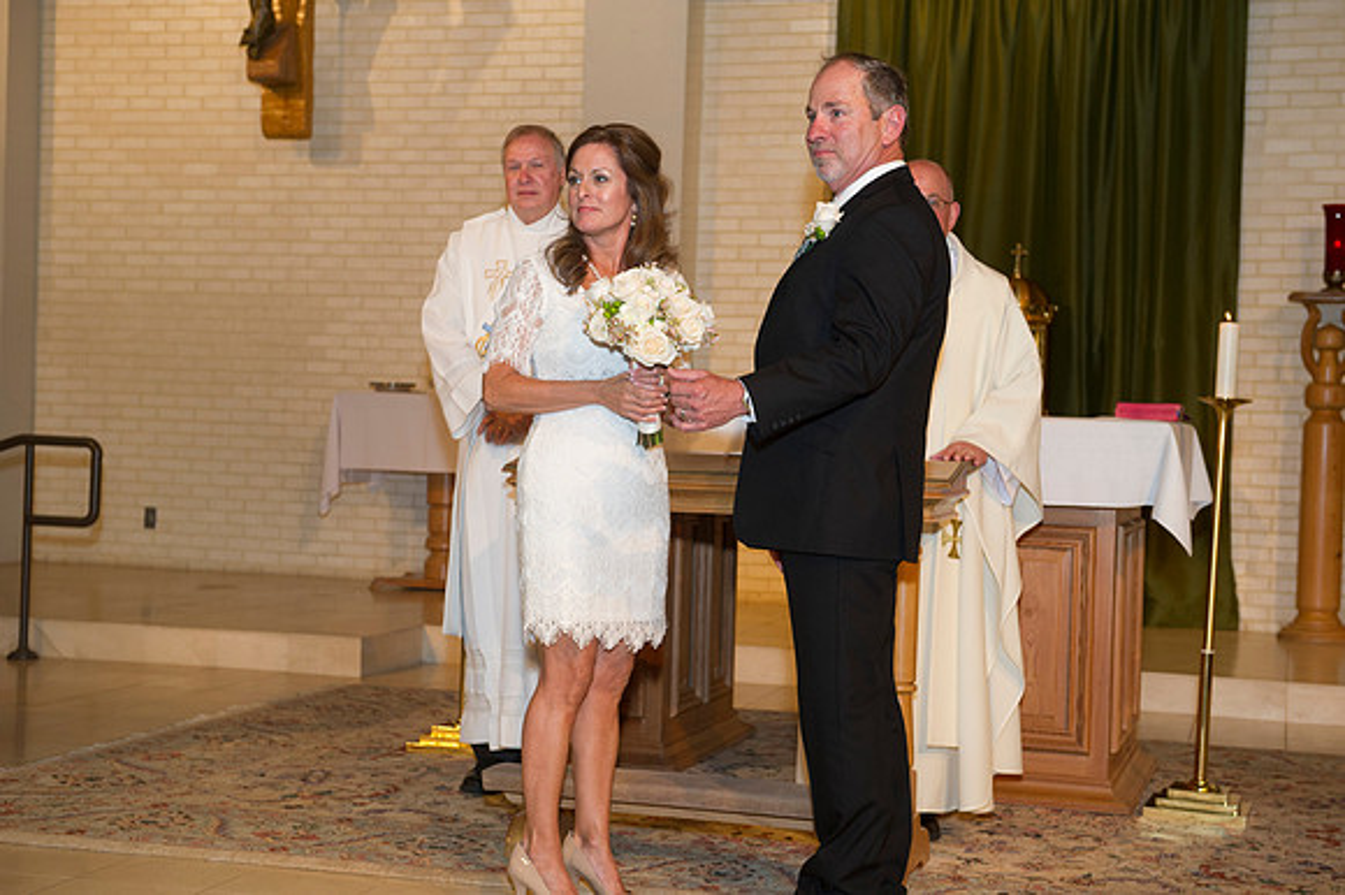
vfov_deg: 24.2
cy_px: 448
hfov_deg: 35.7
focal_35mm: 56
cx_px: 672
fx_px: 2091
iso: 1600
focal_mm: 56
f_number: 5
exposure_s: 1/160
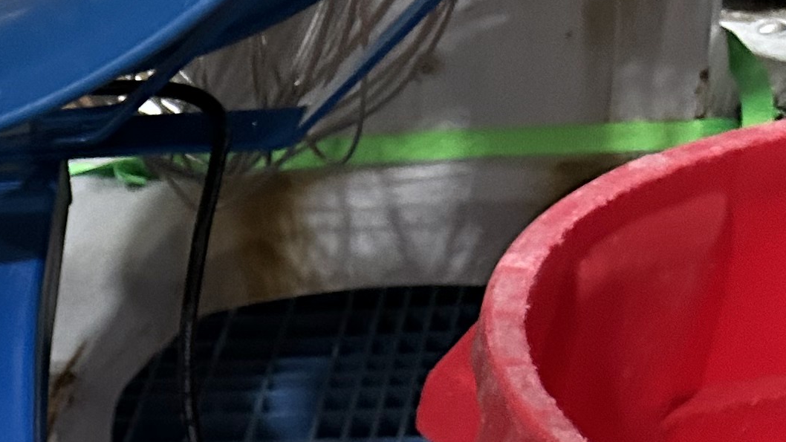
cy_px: 1001
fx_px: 2251
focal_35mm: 108
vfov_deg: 10.0
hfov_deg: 17.0
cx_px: -552
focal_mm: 5.7
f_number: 1.5
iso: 400
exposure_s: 1/60
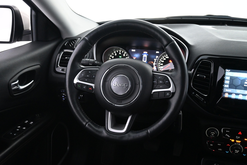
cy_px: 82
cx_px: 124
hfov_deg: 55.1
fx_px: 237
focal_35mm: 34
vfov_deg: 38.4
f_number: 4.2
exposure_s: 1/80
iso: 4000
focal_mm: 23
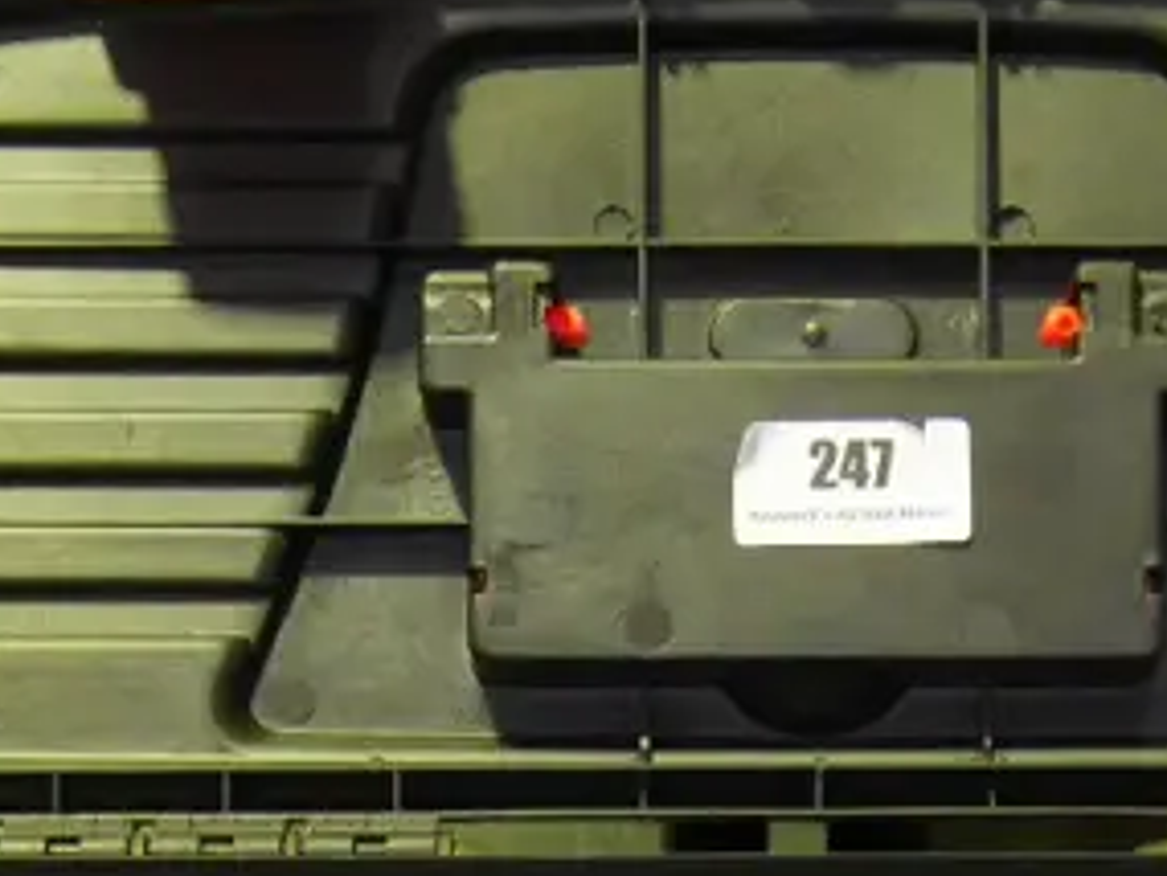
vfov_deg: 12.3
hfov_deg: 17.1
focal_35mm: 115
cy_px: 1332
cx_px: 807
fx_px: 3879
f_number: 4
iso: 3200
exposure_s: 1/60
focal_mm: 16
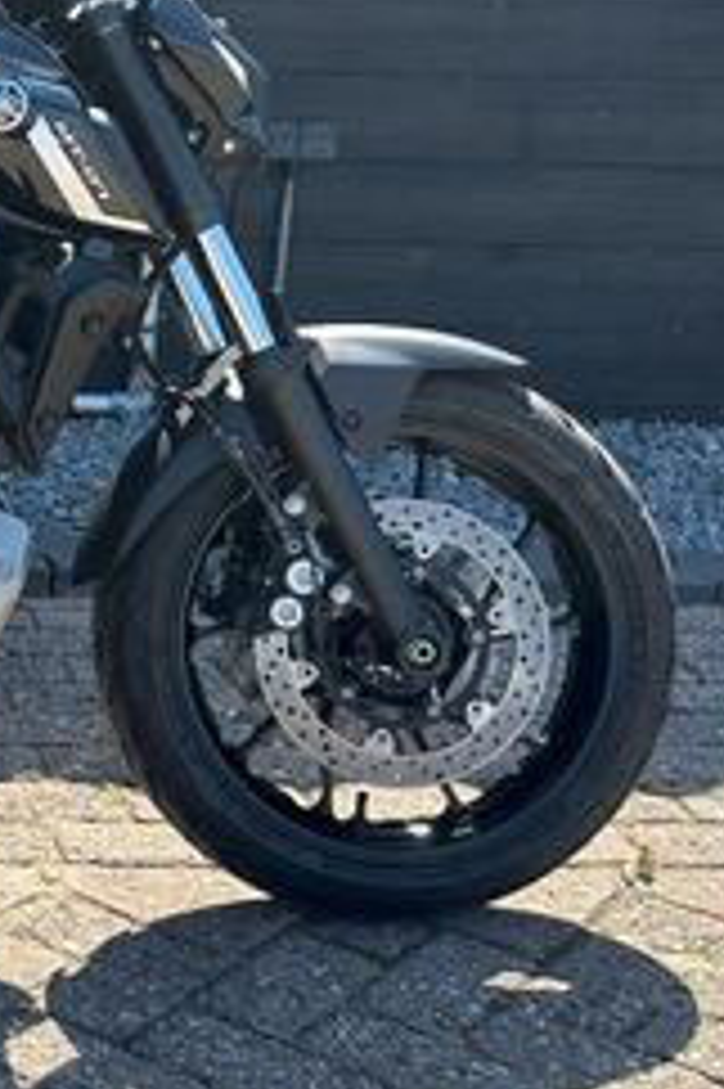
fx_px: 1994
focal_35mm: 66
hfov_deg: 18.3
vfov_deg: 30.4
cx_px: -355
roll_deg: -1.4
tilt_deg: -13.0
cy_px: 405
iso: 80
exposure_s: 1/1019
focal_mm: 6.86
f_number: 1.78
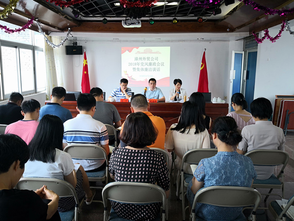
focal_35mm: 28
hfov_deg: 63.4
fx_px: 238
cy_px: 109
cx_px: 142
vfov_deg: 49.8
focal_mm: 3.95
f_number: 1.6
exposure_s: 1/50
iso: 64
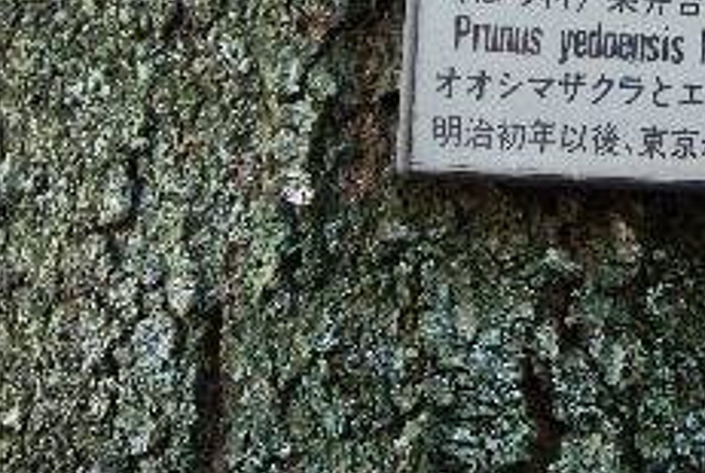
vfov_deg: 8.7
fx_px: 3061
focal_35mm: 156
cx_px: 525
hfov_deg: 13.1
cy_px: -76
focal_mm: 40
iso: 400
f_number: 4.5
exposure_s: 1/40
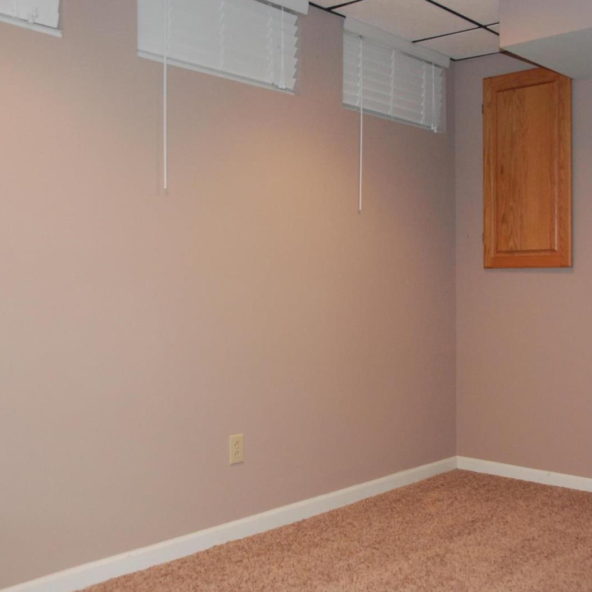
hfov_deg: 42.0
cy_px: 293
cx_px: 414
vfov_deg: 42.8
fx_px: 755
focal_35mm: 39
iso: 1250
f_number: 5.6
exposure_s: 1/60
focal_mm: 20
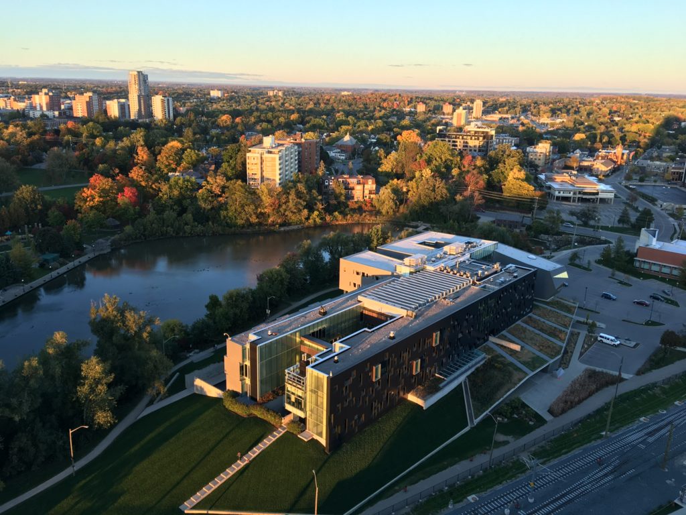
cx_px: 343
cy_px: 258
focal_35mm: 29
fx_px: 575
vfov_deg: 48.2
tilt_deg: -16.3
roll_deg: -1.1
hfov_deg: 61.7
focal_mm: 4.15
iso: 25
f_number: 2.2
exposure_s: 1/120
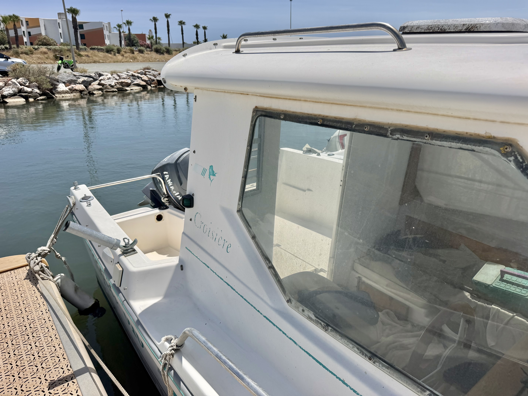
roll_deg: -0.1
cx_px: 264
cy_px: 198
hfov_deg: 71.6
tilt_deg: -20.0
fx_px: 366
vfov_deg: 56.8
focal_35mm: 24
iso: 100
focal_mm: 6.76
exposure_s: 1/10309
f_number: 1.78
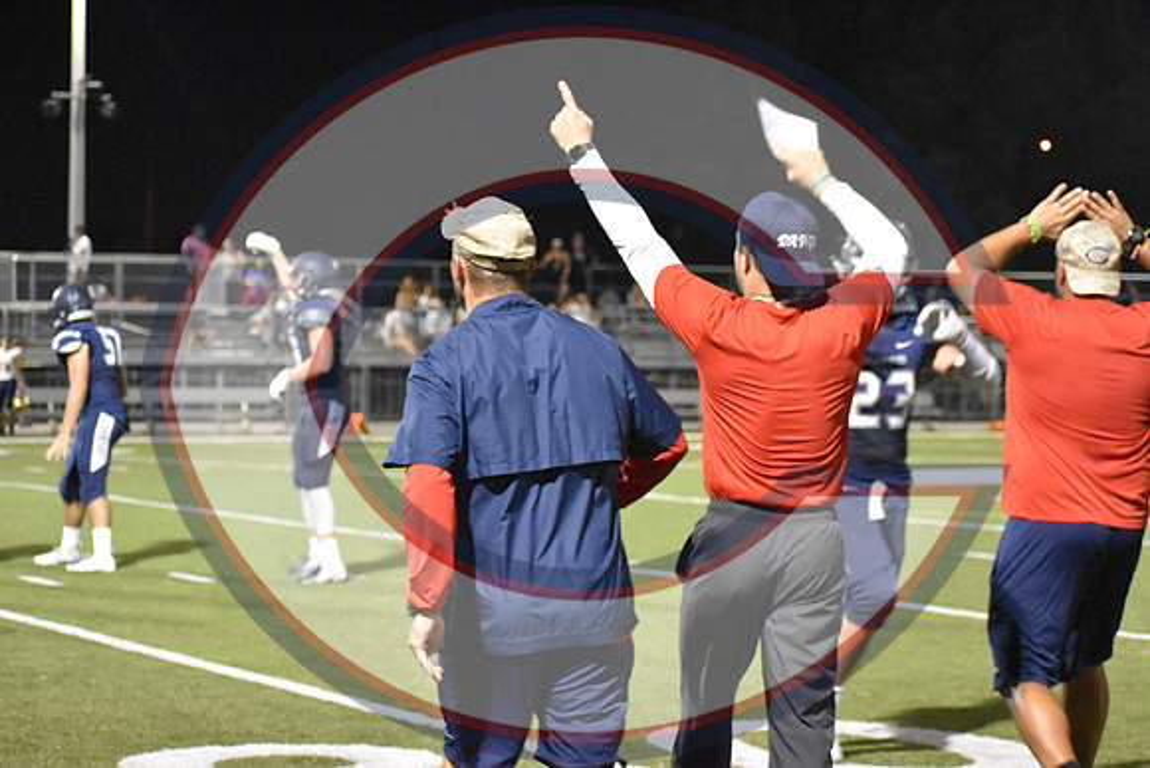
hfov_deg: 19.5
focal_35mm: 105
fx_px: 3355
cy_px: 384
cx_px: 575
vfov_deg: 13.0
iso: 8000
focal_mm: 70
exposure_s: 1/125
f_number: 4.5
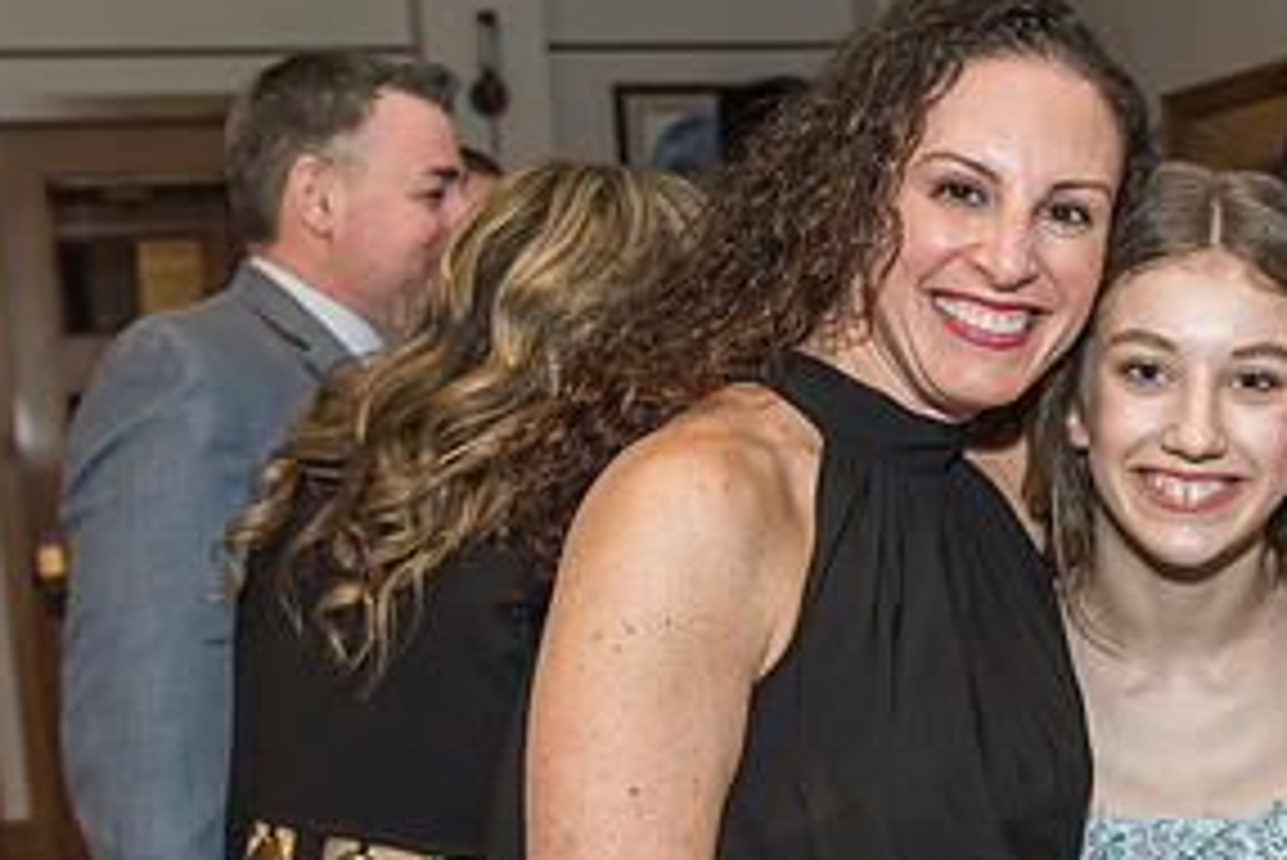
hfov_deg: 29.2
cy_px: 553
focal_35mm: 67
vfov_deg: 20.3
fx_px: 2396
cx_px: 1084
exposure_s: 1/100
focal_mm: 31
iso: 1250
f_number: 4
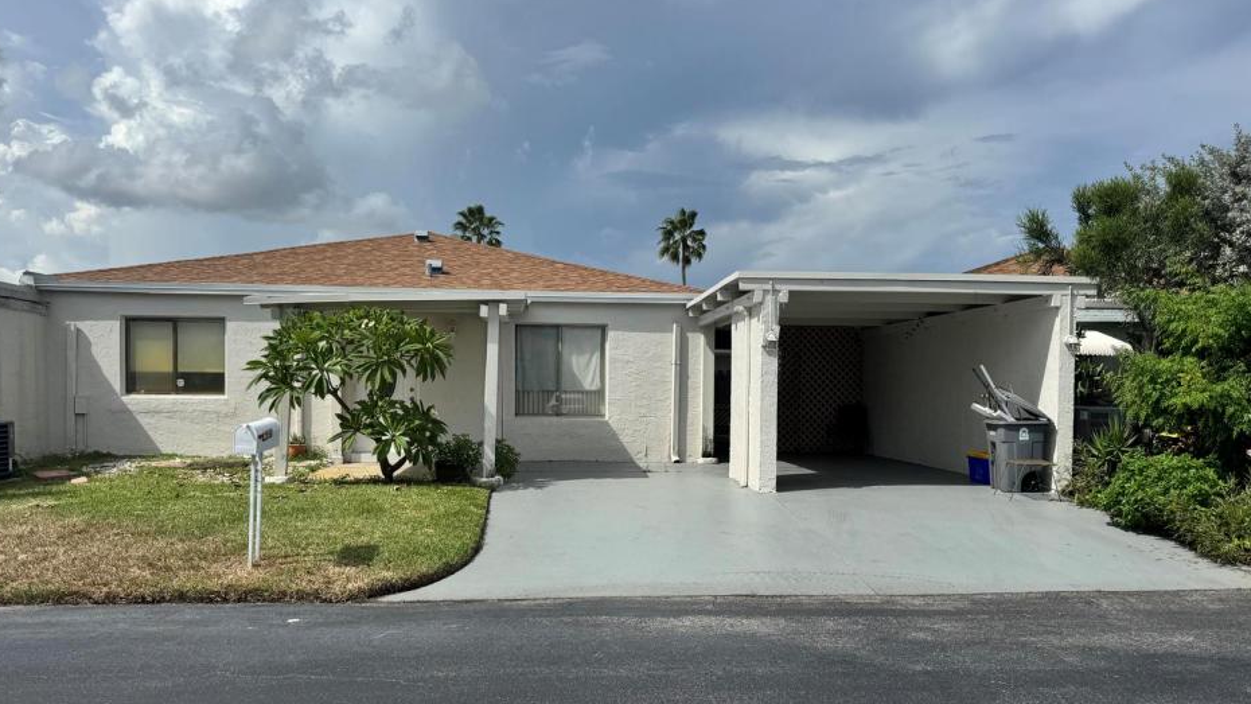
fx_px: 896
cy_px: 413
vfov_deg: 42.7
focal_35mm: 27
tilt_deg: -1.6
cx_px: 628
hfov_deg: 69.9
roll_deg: -0.9
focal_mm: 6.76
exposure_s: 1/10417
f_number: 1.78
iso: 80
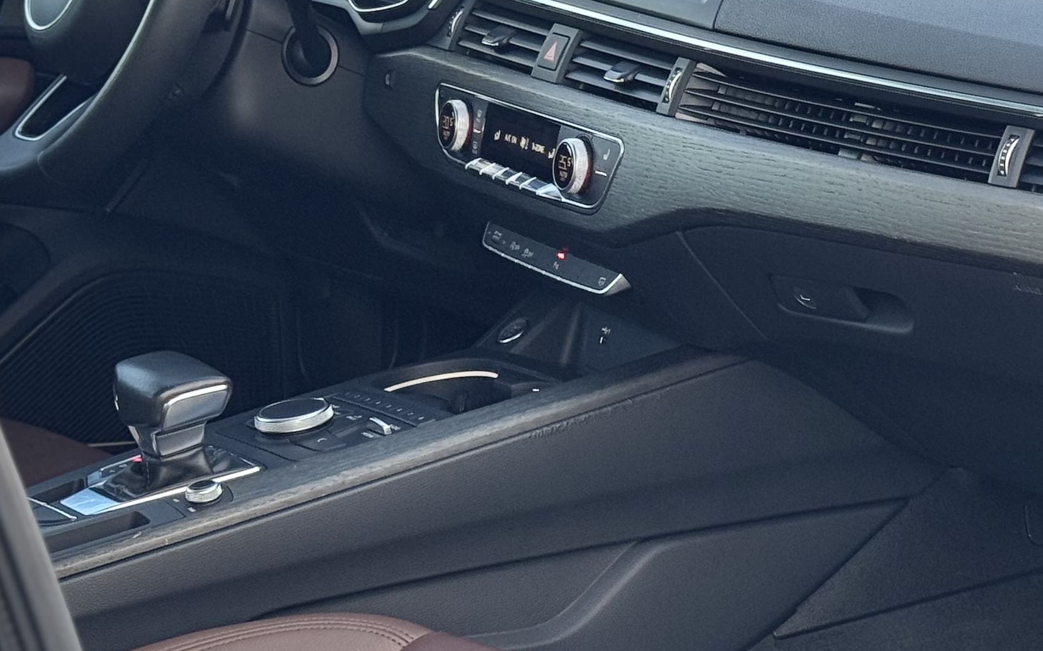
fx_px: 3410
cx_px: 944
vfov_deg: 10.9
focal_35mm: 120
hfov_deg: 17.1
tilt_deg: -11.8
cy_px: 419
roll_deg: -0.6
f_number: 1.78
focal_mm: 6.76
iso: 50
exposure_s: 1/121
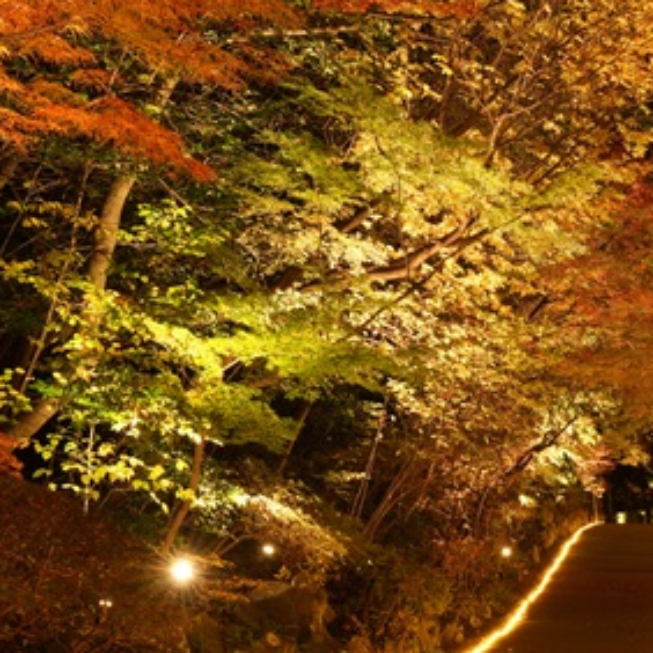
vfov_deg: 20.7
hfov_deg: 20.0
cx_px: 678
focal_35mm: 84
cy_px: 344
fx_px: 1786
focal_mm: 34.7
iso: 500
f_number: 16
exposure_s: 5
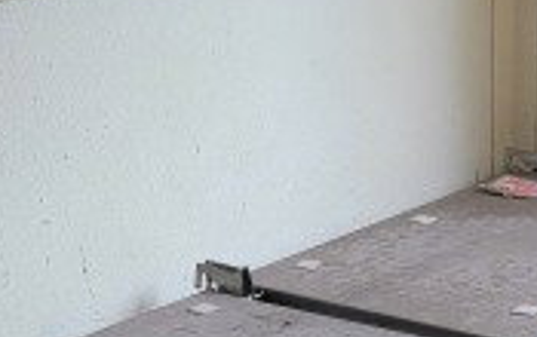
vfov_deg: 10.0
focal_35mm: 118
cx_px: 230
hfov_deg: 17.6
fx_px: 1730
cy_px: 761
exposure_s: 1/120
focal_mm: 6.7
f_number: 1.8
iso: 50
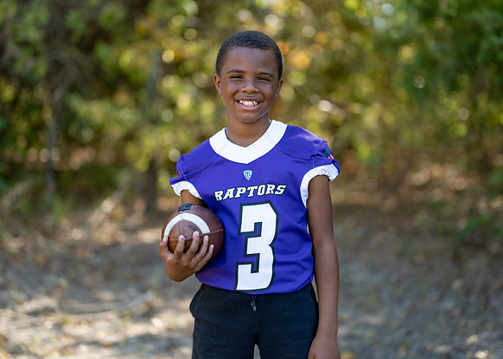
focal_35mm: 58
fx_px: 833
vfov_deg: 24.3
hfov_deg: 33.6
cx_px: 263
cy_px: 160
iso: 100
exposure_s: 1/1600
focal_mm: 50
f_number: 1.2
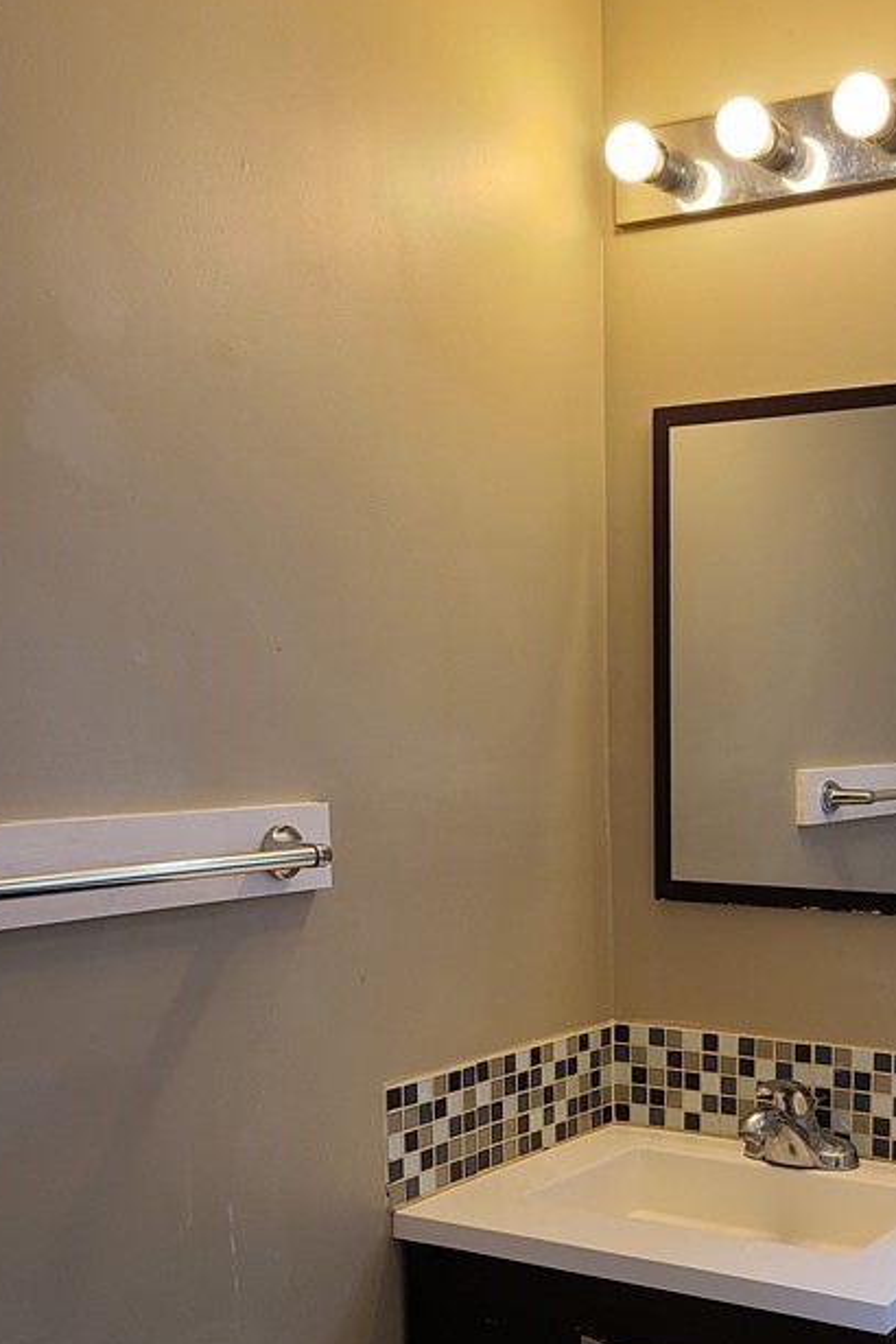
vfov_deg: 42.7
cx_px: 736
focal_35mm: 45
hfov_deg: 29.1
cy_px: 951
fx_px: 1680
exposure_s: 1/120
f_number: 1.8
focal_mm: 5.4
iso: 80
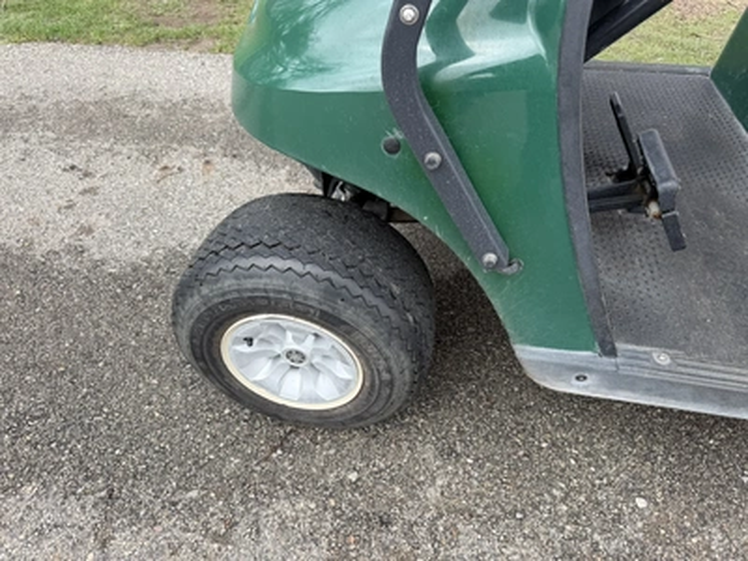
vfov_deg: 56.8
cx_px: 374
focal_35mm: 24
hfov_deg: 71.6
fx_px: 519
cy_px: 280
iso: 80
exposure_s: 1/765
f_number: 1.78
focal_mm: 6.76
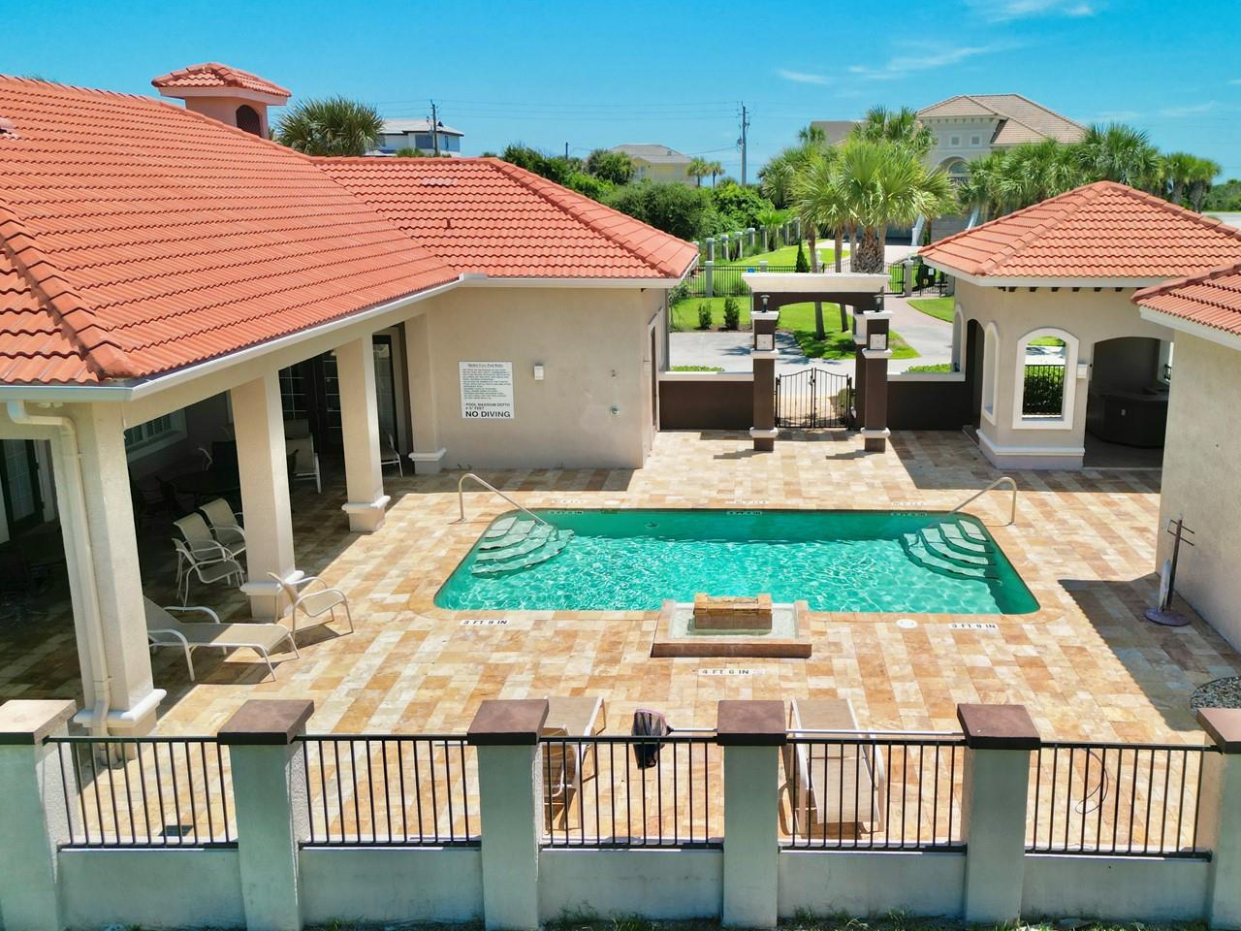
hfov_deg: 59.5
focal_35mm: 30
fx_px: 1076
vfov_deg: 46.8
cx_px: 737
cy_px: 441
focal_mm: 6.72
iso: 150
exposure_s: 1/2000
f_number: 1.7
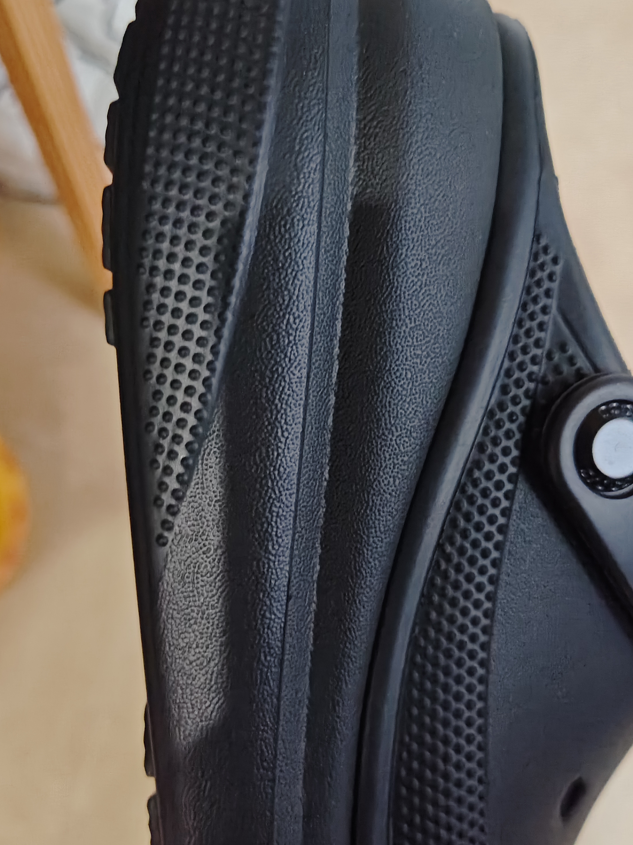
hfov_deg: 44.1
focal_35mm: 32
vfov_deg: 56.8
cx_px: 302
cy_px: 429
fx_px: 780
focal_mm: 5.56
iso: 14634
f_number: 1.88
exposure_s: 1/158
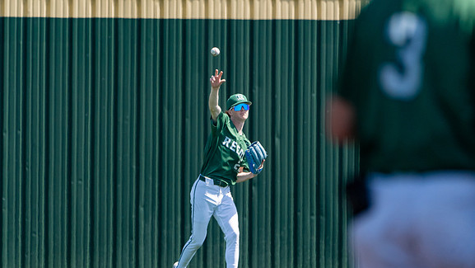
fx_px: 8908
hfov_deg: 3.1
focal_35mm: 707
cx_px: 223
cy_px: 175
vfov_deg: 1.7
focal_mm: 560
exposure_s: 1/2000
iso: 800
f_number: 8
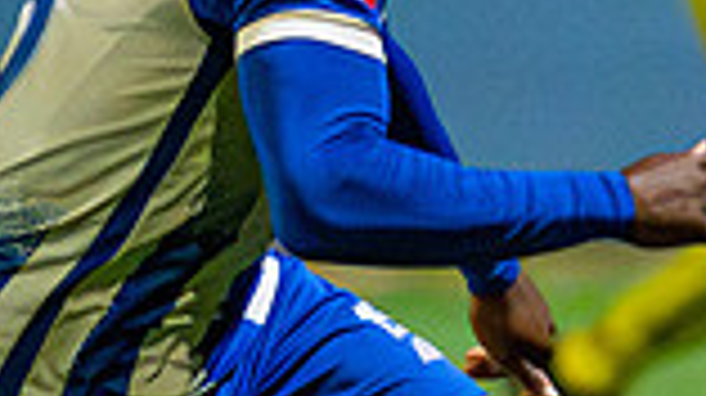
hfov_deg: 1.0
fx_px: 39335
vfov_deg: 0.6
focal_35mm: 2103
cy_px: 412
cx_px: 1485
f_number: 2.8
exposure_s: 1/1250
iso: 8000
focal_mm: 300
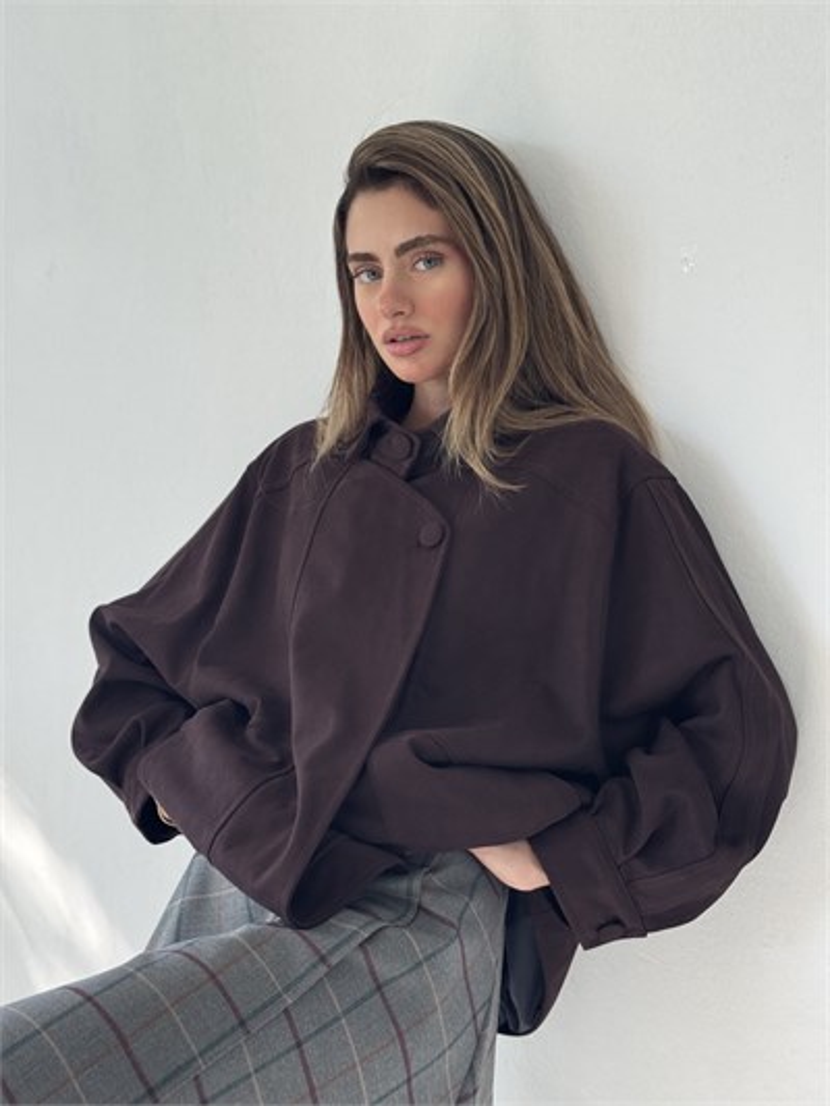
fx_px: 1534
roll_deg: +1.4
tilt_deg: -5.0
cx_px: 415
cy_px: 553
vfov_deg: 39.6
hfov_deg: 30.3
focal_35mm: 48
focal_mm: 6.76
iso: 100
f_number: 1.78
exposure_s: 1/169
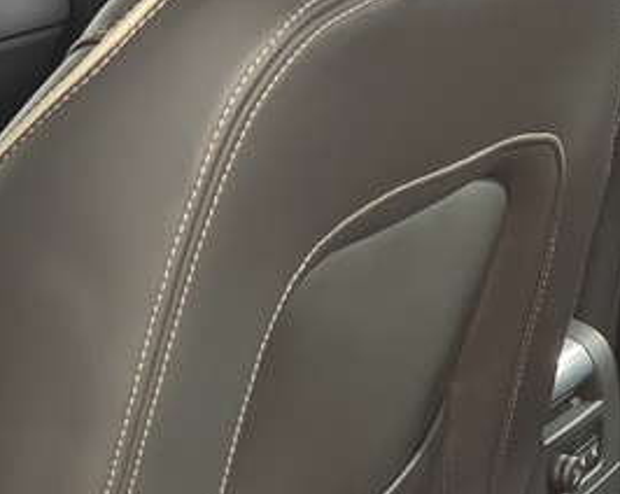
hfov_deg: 14.6
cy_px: 503
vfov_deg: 12.0
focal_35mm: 127
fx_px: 2327
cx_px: 778
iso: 160
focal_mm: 5.59
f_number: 1.8
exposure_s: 1/26
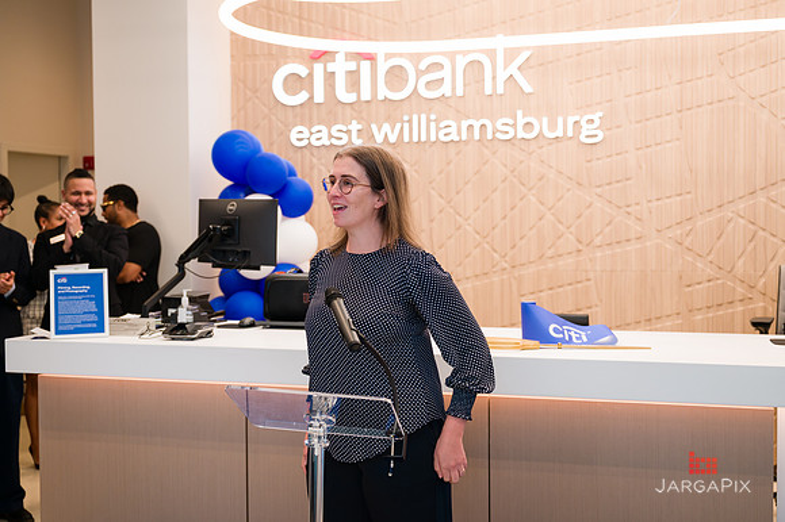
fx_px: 971
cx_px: 406
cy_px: 252
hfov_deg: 44.0
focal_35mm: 45
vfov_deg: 30.1
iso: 400
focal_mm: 42
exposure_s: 1/200
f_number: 3.2
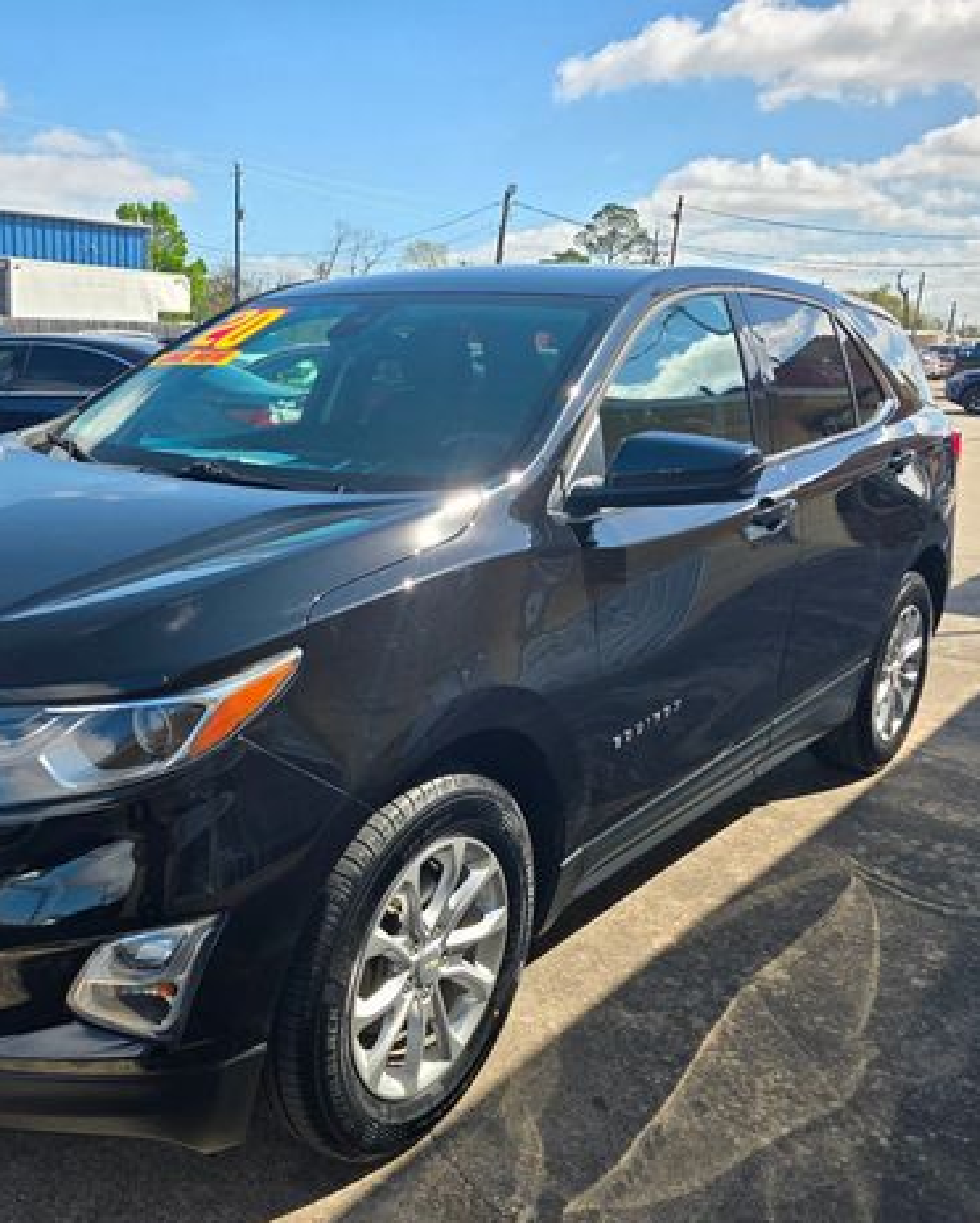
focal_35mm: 31
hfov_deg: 45.5
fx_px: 1123
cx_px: 246
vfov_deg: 57.1
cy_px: 631
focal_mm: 6.3
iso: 12
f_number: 1.7
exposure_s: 1/633
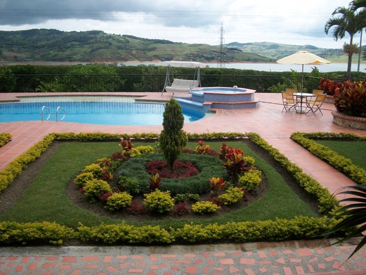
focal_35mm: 32
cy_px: 138
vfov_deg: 44.2
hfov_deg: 56.8
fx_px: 338
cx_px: 183
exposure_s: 1/320
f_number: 5.5
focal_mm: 5.7
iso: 80
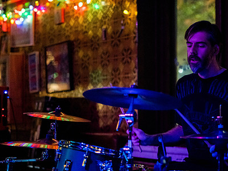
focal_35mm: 78
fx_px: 514
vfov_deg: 18.9
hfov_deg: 24.9
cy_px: 101
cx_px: 151
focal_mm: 50
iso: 3200
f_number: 1.8
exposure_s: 1/160
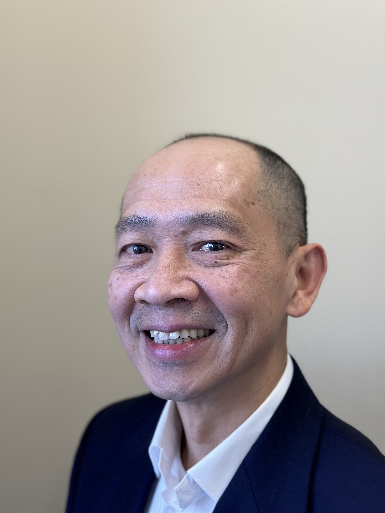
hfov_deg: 30.3
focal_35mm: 48
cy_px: 256
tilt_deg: -7.1
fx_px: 712
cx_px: 192
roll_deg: -0.1
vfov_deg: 39.7
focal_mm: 6.86
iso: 125
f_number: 1.78
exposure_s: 1/100
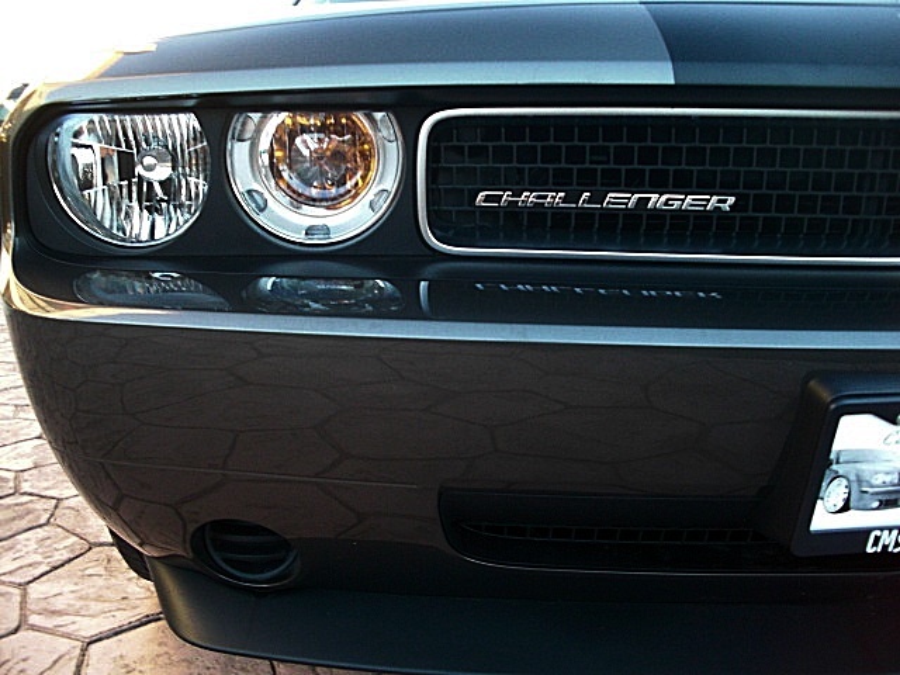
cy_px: 338
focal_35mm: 36
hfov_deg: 51.4
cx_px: 450
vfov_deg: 39.7
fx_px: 936
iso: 400
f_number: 2.8
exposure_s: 1/125
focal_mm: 6.3
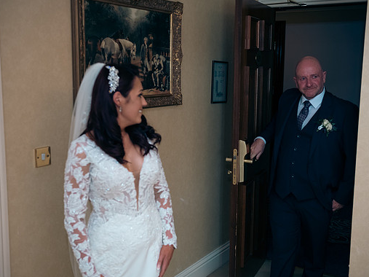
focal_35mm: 44
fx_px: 469
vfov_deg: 32.9
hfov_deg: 42.9
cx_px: 197
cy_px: 140
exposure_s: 1/160
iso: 640
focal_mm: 40
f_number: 3.5
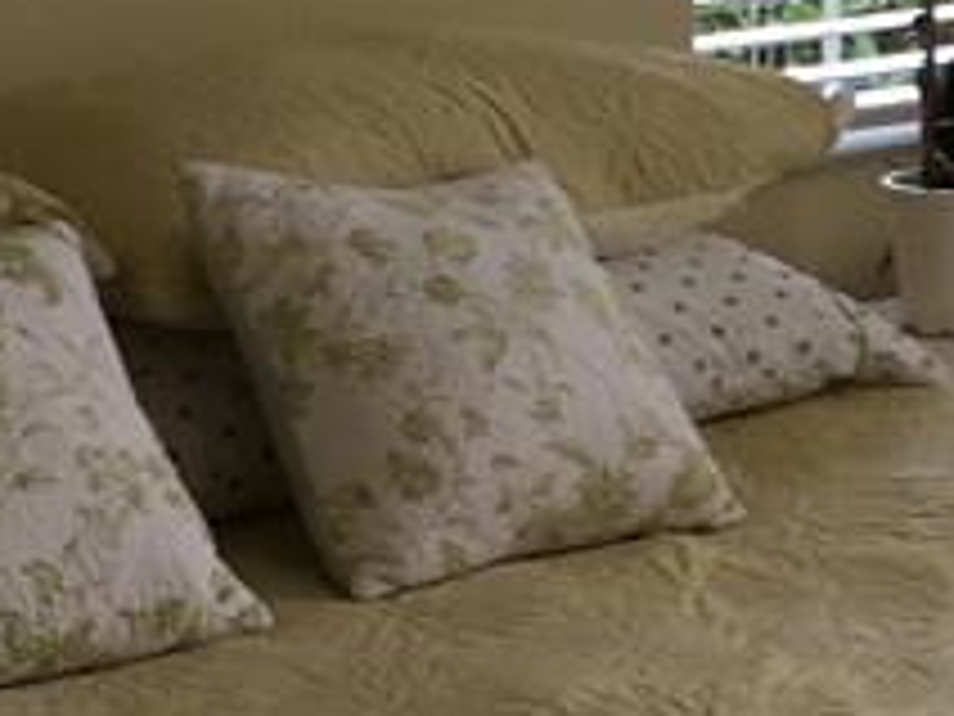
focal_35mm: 140
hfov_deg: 13.8
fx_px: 3858
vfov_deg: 10.6
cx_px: 999
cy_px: 437
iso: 25
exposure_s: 1/60
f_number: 2.2
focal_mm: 4.15
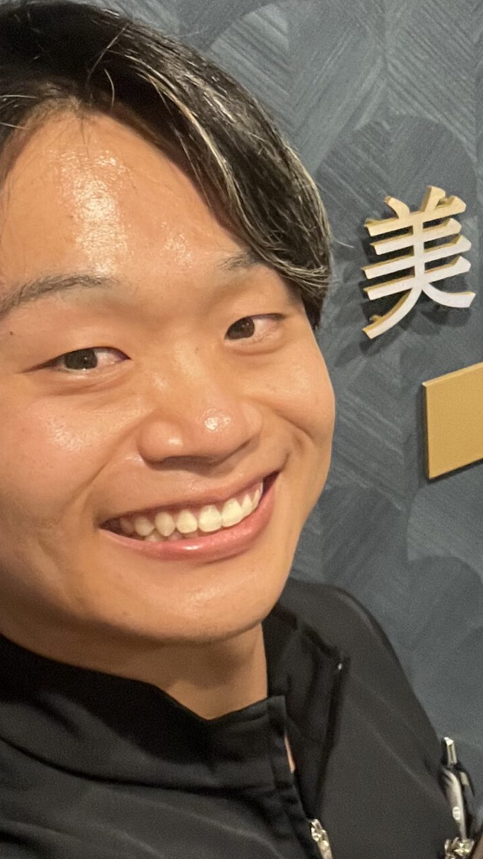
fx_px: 1480
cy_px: 270
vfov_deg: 32.0
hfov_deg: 17.6
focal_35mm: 65
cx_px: 583
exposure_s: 1/50
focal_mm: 2.71
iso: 320
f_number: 2.2
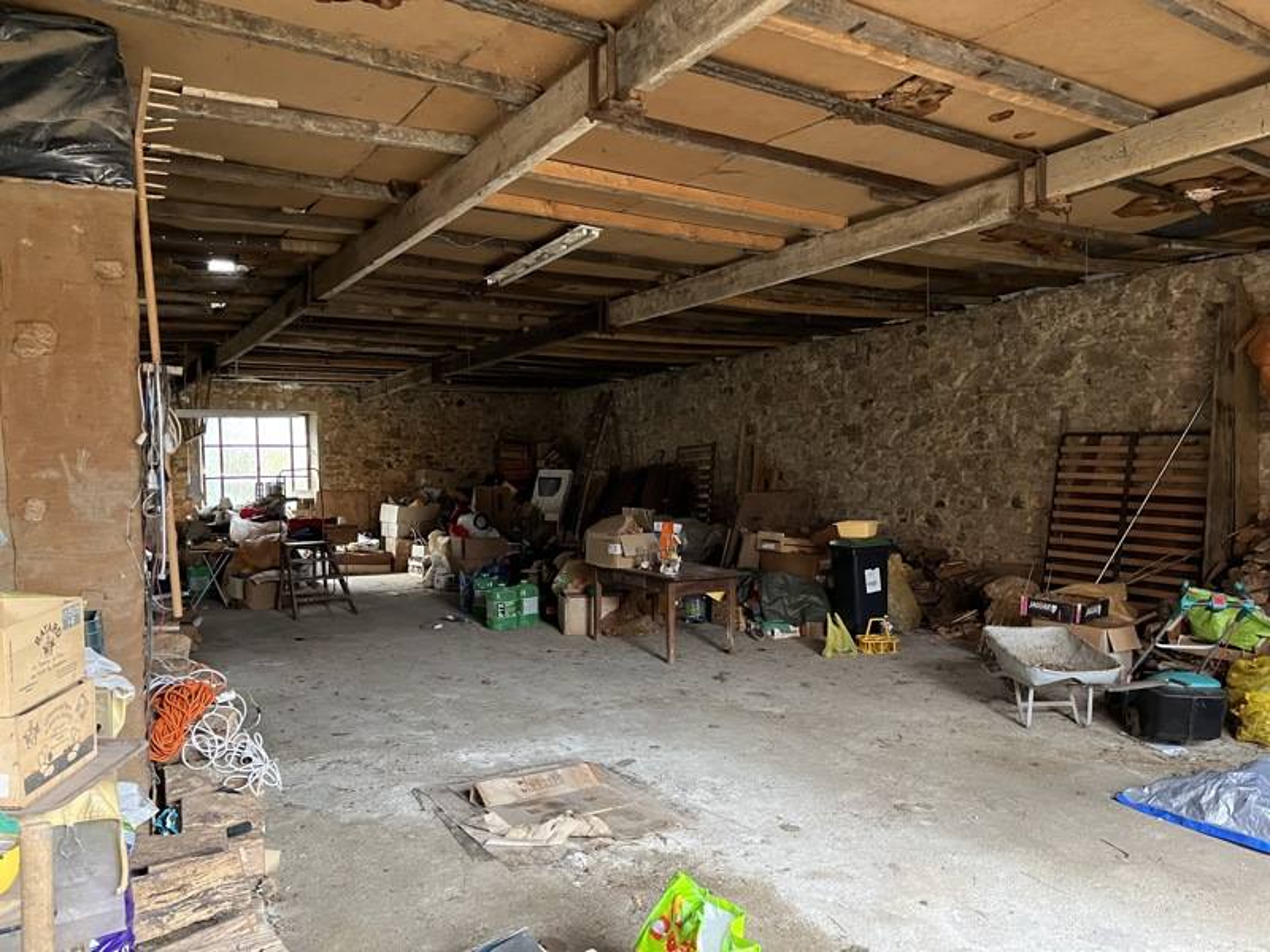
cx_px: 635
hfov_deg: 67.3
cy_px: 476
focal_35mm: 26
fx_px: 954
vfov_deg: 53.1
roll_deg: +1.8
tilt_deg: -0.1
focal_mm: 5.1
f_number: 1.6
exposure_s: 1/40
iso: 500
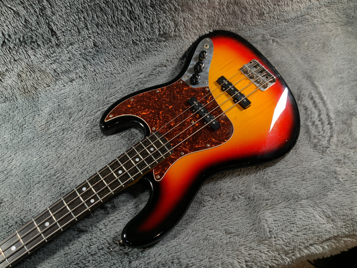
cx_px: 178
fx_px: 299
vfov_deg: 48.2
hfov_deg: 61.7
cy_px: 134
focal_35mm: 29
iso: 32
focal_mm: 3
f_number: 1.8
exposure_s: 1/104
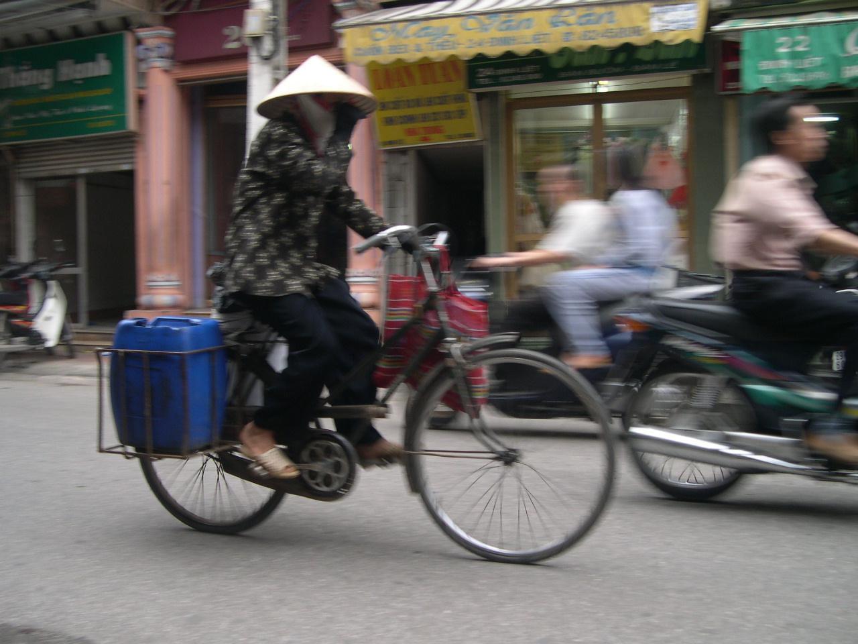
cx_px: 429
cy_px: 322
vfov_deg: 37.7
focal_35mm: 38
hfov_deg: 49.0
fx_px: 942
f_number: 2.8
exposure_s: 1/51.3
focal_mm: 8
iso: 100
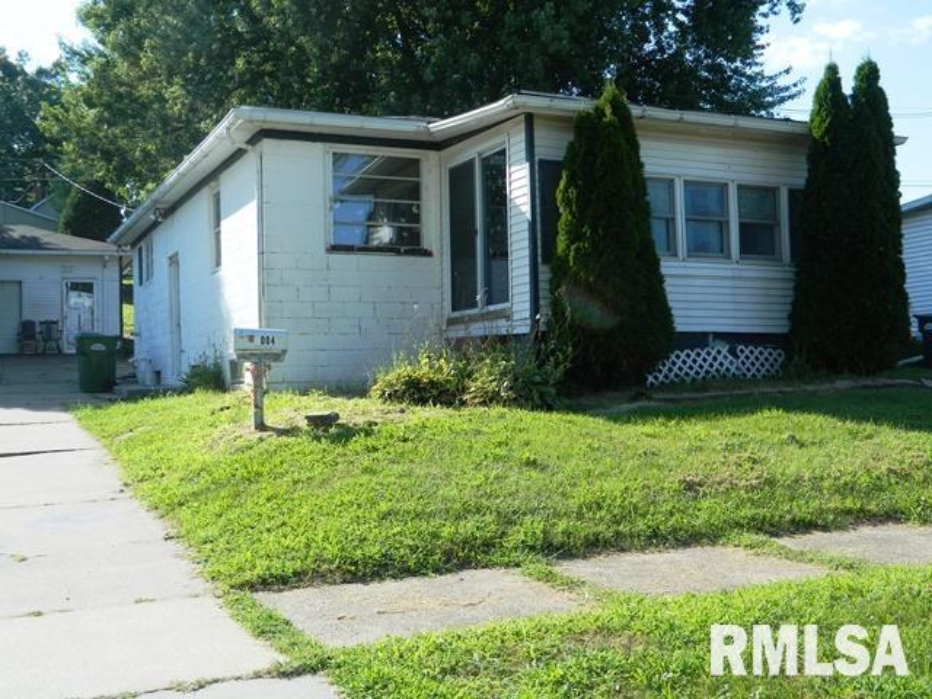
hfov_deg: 45.8
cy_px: 350
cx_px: 466
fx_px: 1104
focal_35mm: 41
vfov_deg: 35.1
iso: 80
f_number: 3.5
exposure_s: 1/400
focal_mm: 7.3
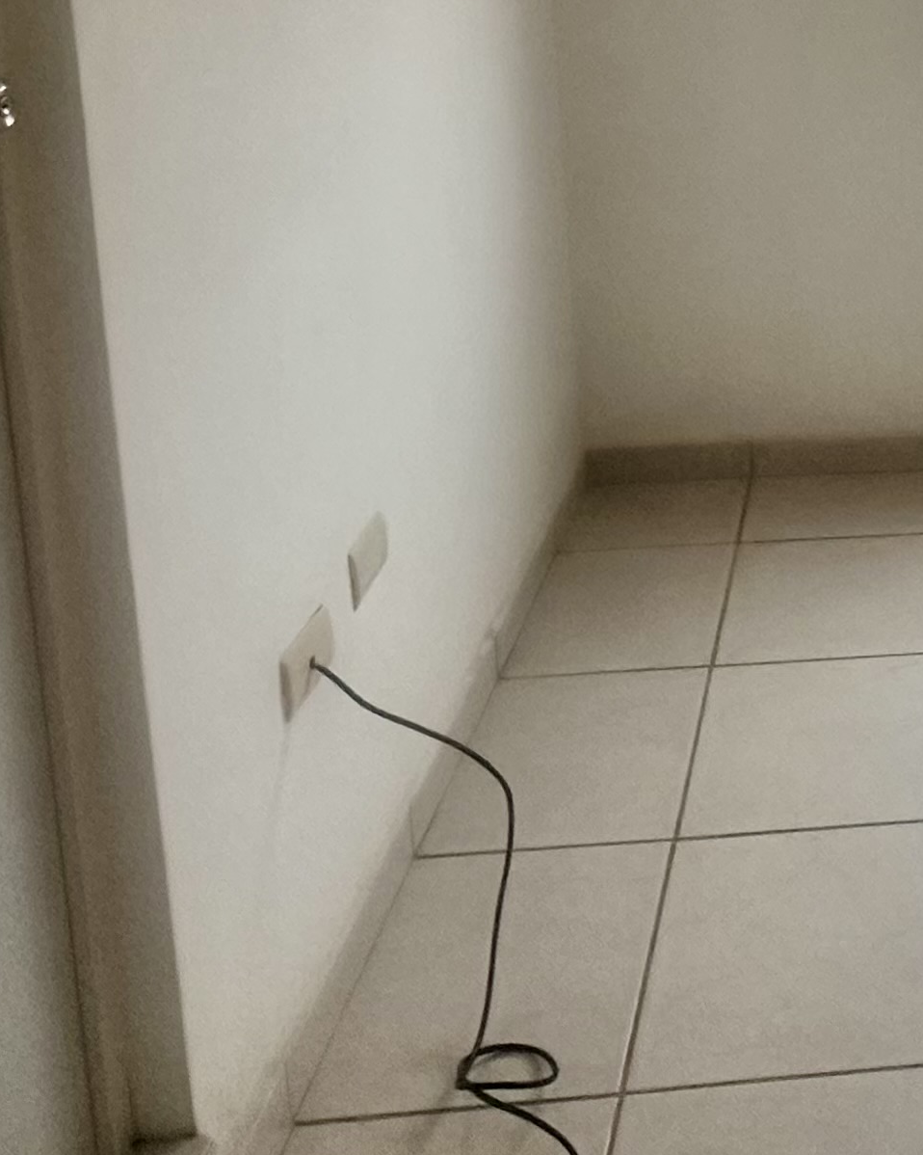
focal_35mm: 46
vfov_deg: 37.0
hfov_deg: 28.9
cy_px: 54
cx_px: 1070
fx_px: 1571
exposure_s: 1/60
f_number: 2.2
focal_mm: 2.22
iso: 250
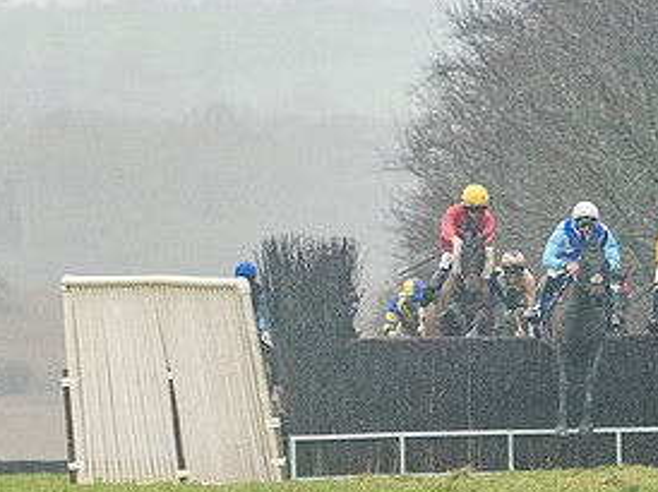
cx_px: 527
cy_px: 171
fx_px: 18023
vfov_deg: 1.6
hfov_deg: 2.1
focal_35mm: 949
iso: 1000
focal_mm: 200
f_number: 4.5
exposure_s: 1/1000
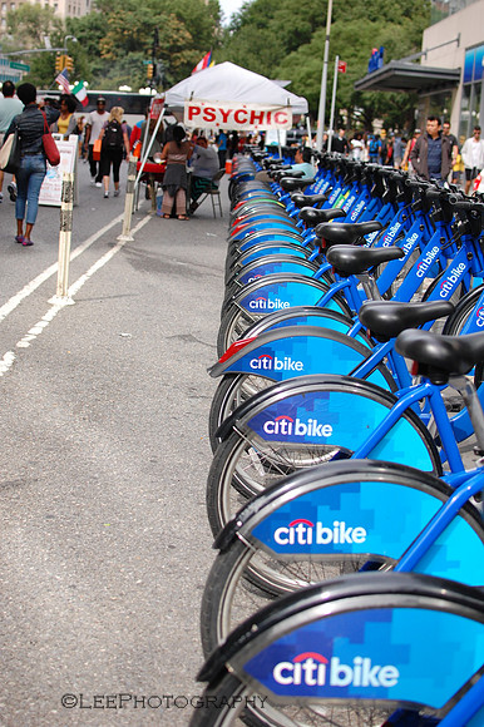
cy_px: 364
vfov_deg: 37.9
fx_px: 1060
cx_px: 242
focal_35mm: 52
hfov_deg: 25.7
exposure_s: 1/2500
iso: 400
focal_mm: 35
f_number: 3.2
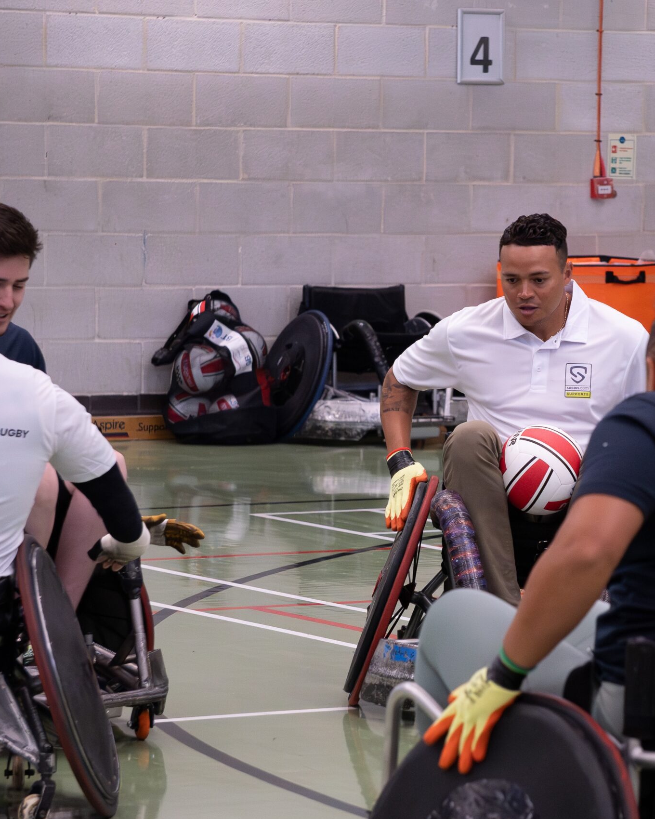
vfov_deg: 10.3
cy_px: 410
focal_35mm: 188
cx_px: 511
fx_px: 4556
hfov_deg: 8.2
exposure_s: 1/1000
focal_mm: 89
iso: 10000
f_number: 5
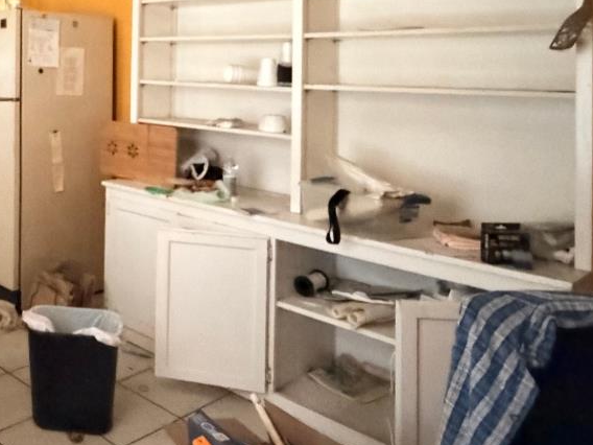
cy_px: 60
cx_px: 4
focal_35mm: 37
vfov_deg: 36.7
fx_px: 634
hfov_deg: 43.3
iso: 3200
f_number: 2.2
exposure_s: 1/20
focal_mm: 2.22
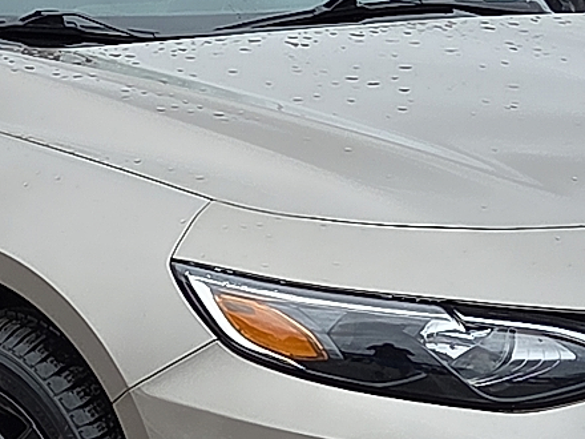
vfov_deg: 8.7
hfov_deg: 11.5
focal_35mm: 171
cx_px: 58
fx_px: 2890
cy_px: 307
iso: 76
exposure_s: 1/2500
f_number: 1.8
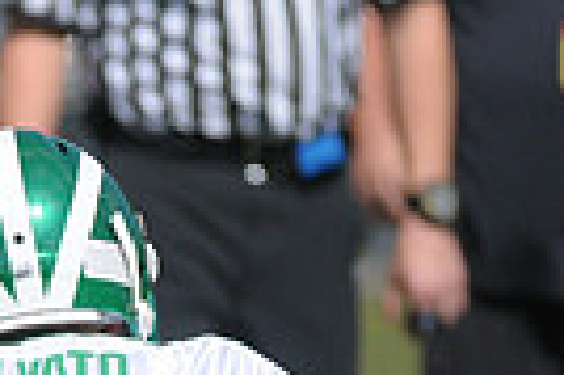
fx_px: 24379
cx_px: -307
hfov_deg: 1.3
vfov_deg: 0.9
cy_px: 798
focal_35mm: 1558
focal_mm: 240
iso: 640
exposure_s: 1/8000
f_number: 4
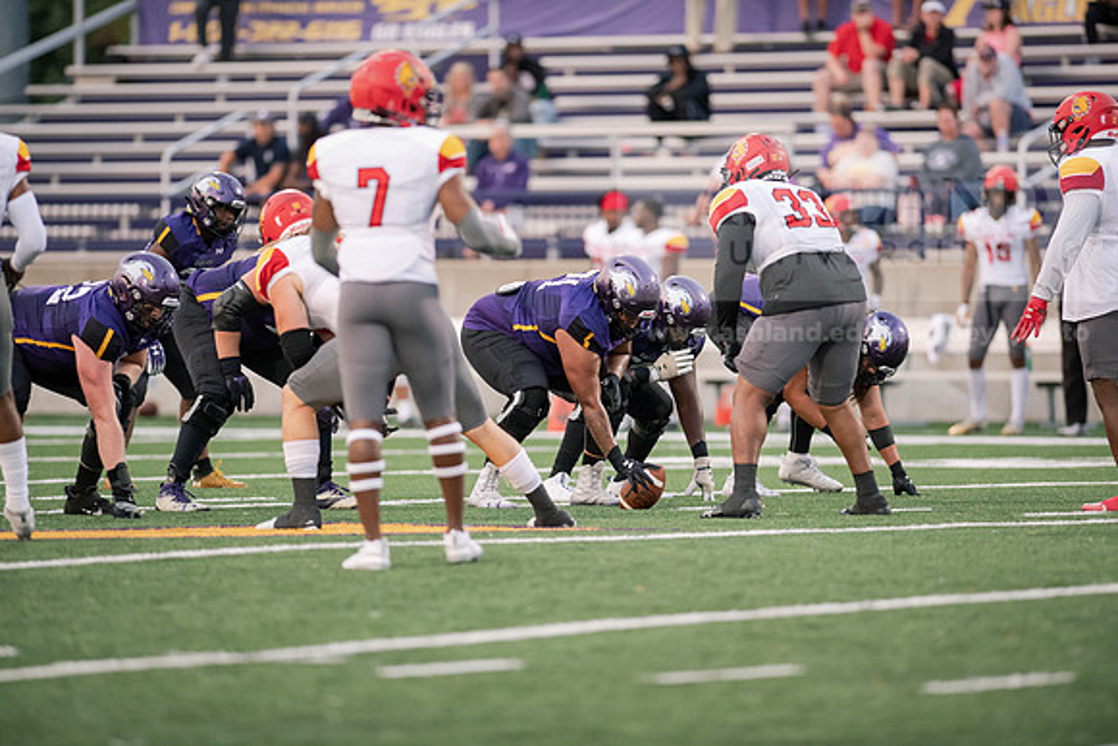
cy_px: 373
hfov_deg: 6.9
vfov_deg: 4.6
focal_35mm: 300
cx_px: 559
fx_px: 9318
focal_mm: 300
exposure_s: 1/800
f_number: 2.8
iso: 2500
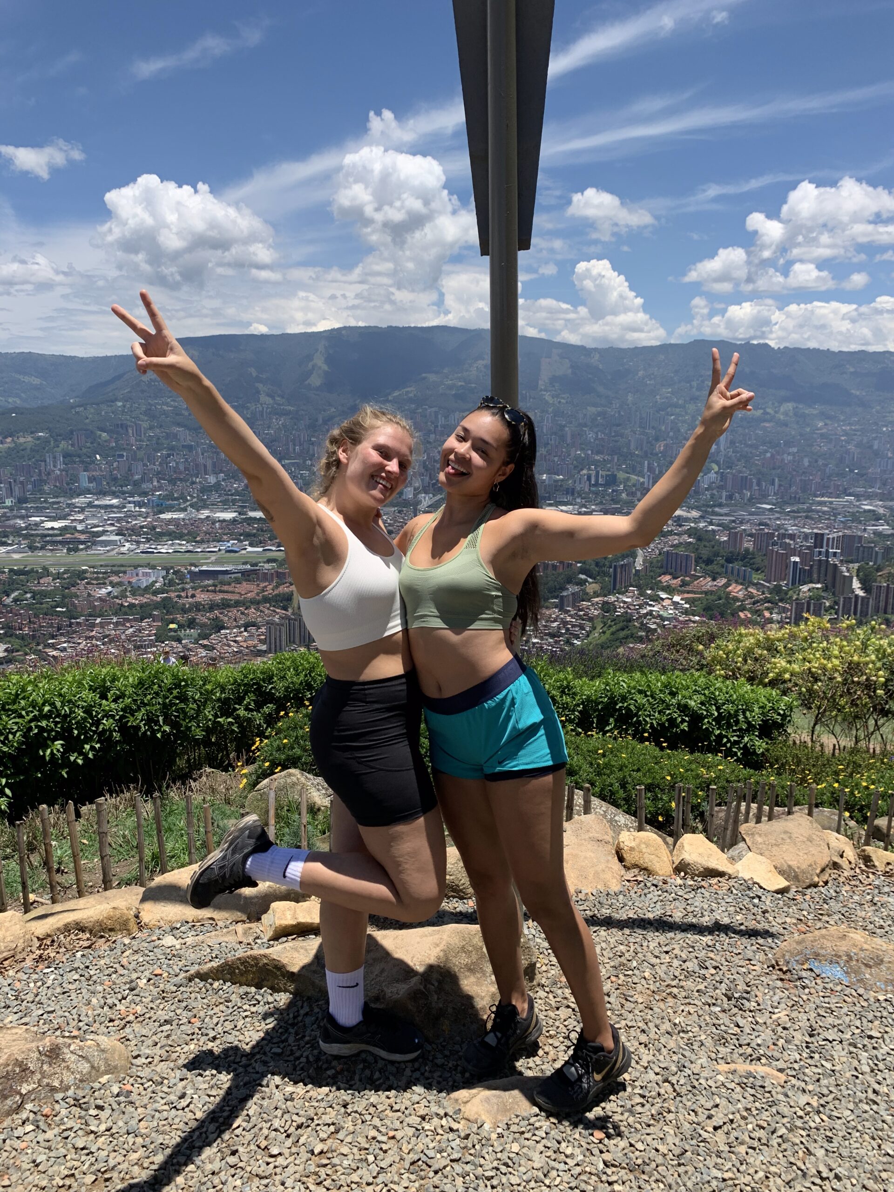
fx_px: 895
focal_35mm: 26
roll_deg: +0.8
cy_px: 596
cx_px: 447
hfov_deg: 53.1
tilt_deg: -10.6
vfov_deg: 67.3
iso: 25
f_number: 1.8
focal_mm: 4.25
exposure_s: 1/2257
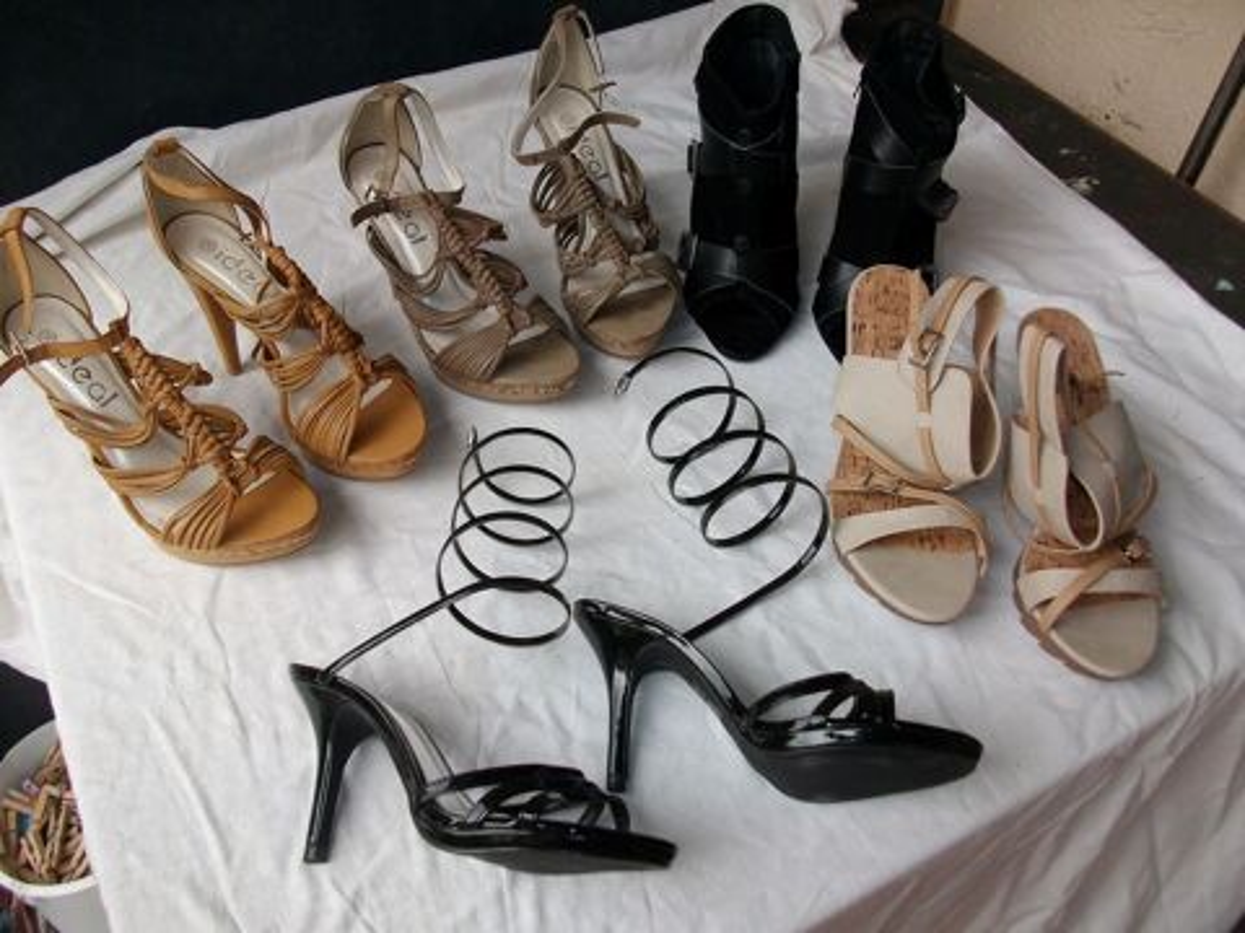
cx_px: 622
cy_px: 466
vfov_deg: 44.2
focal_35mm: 32
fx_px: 1151
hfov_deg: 56.8
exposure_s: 1/148
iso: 80
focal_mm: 5.7
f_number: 2.9
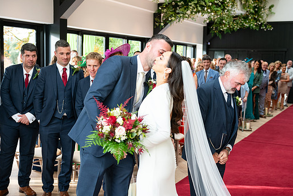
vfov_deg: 28.7
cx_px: 161
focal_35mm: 47
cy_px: 91
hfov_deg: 41.8
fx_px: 383
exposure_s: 1/160
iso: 640
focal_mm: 42
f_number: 3.5
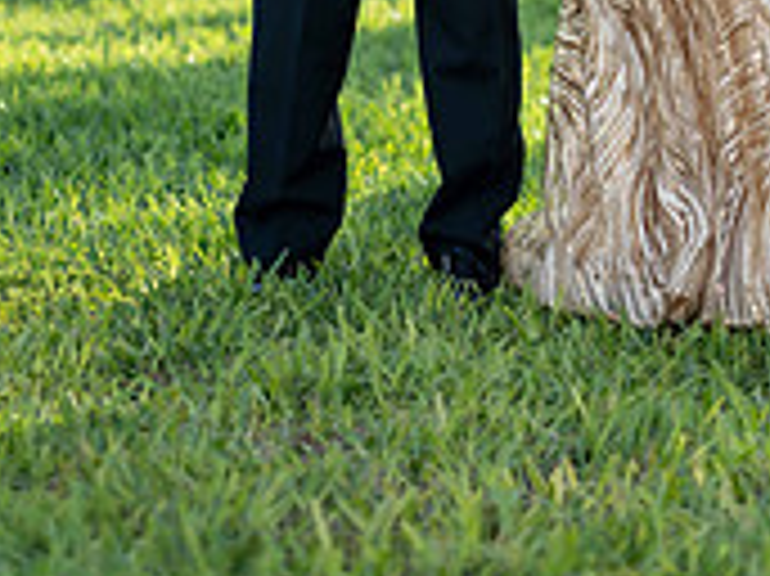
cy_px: -432
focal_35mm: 215
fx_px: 4779
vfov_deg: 6.7
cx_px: 545
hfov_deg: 9.2
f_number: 2.8
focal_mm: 85
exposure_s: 1/1600
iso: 200
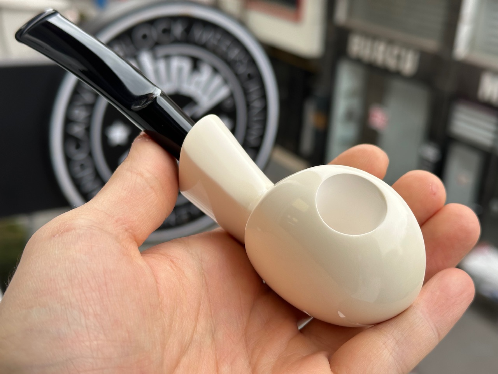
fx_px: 691
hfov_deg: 39.7
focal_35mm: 48
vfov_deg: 30.3
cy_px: 187
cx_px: 249
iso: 64
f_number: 1.78
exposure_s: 1/619
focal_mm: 6.86
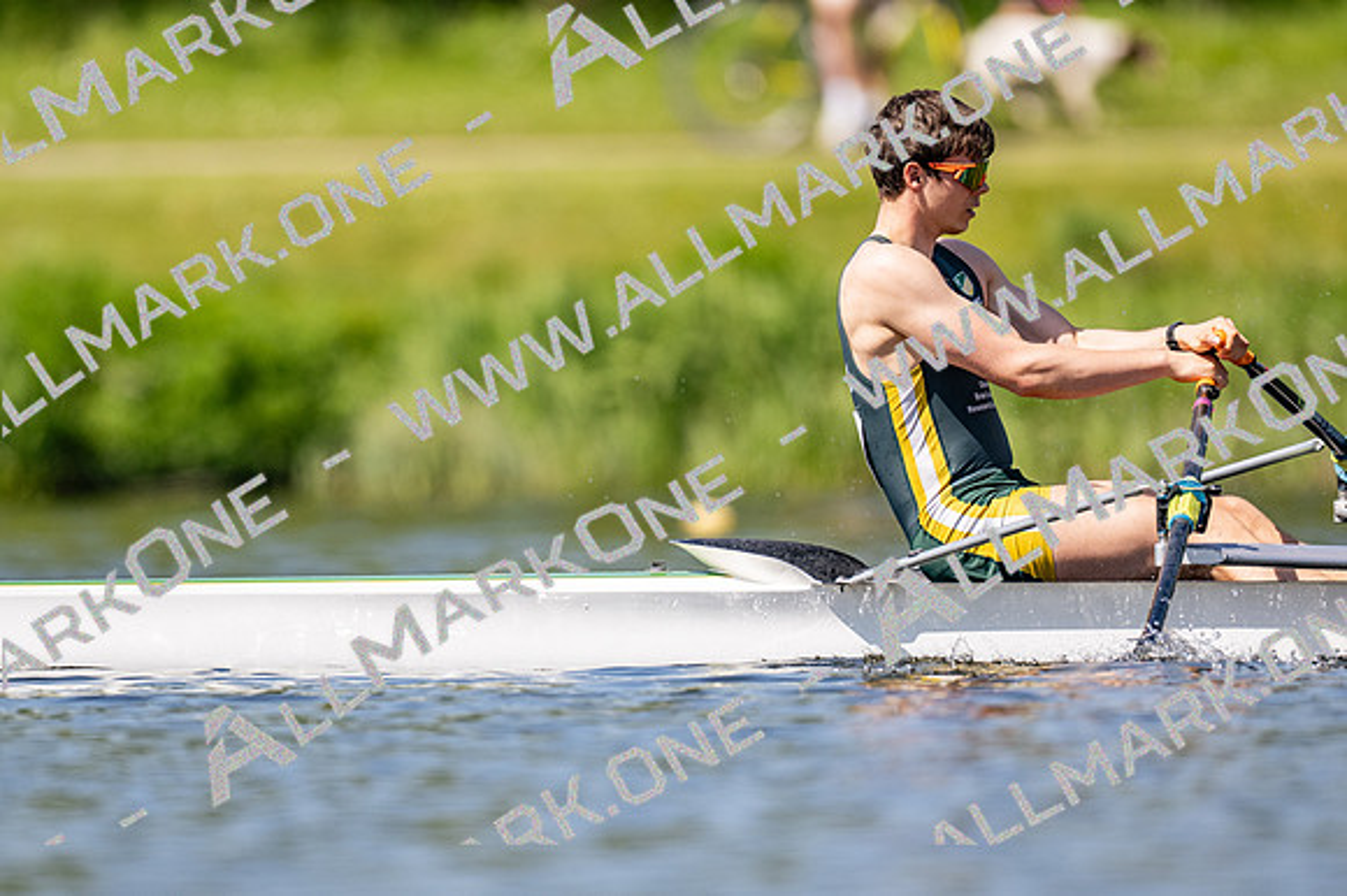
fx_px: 33655
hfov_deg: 2.3
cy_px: 448
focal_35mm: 900
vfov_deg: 1.5
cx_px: 674
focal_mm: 600
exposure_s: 1/2500
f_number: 4
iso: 250
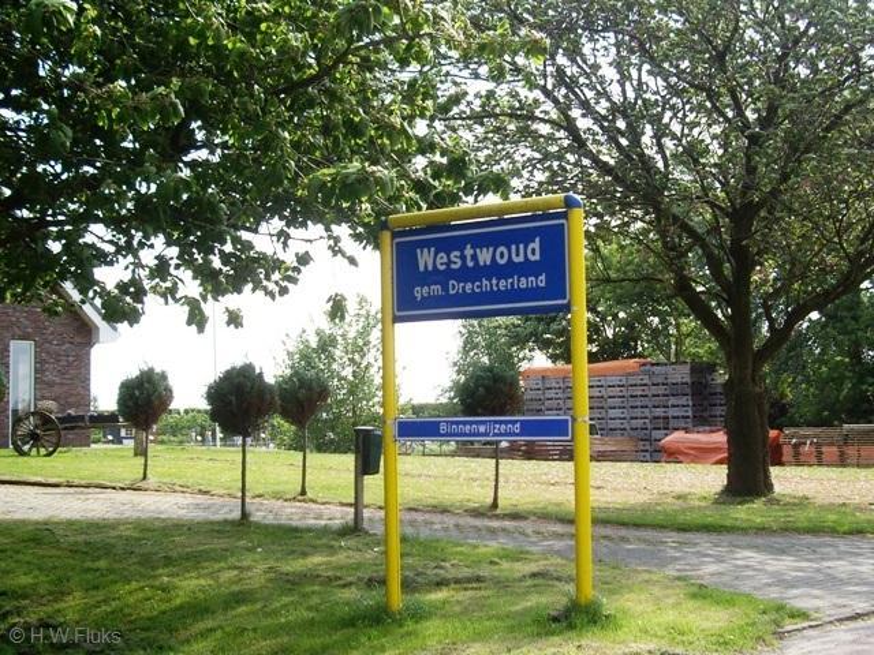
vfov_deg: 37.7
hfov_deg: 49.0
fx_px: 959
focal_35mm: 38
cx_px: 437
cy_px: 328
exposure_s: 1/500
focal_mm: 7.9
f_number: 2.8
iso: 64
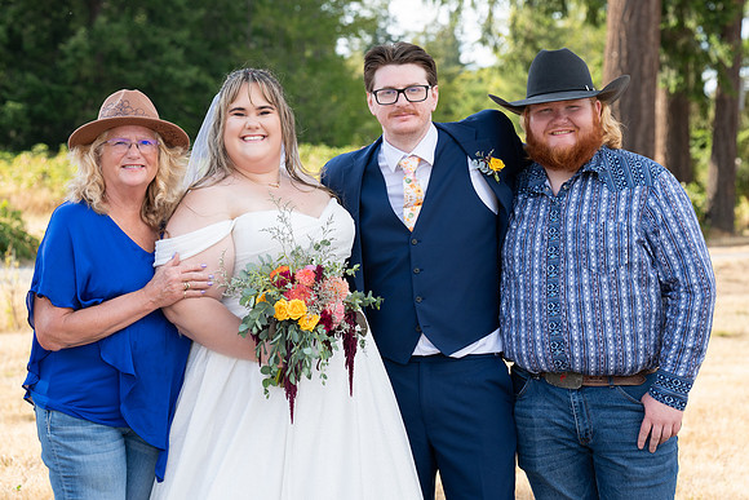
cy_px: 229
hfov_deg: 21.4
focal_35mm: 95
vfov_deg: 14.4
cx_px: 374
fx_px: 1982
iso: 250
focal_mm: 88
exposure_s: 1/320
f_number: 5
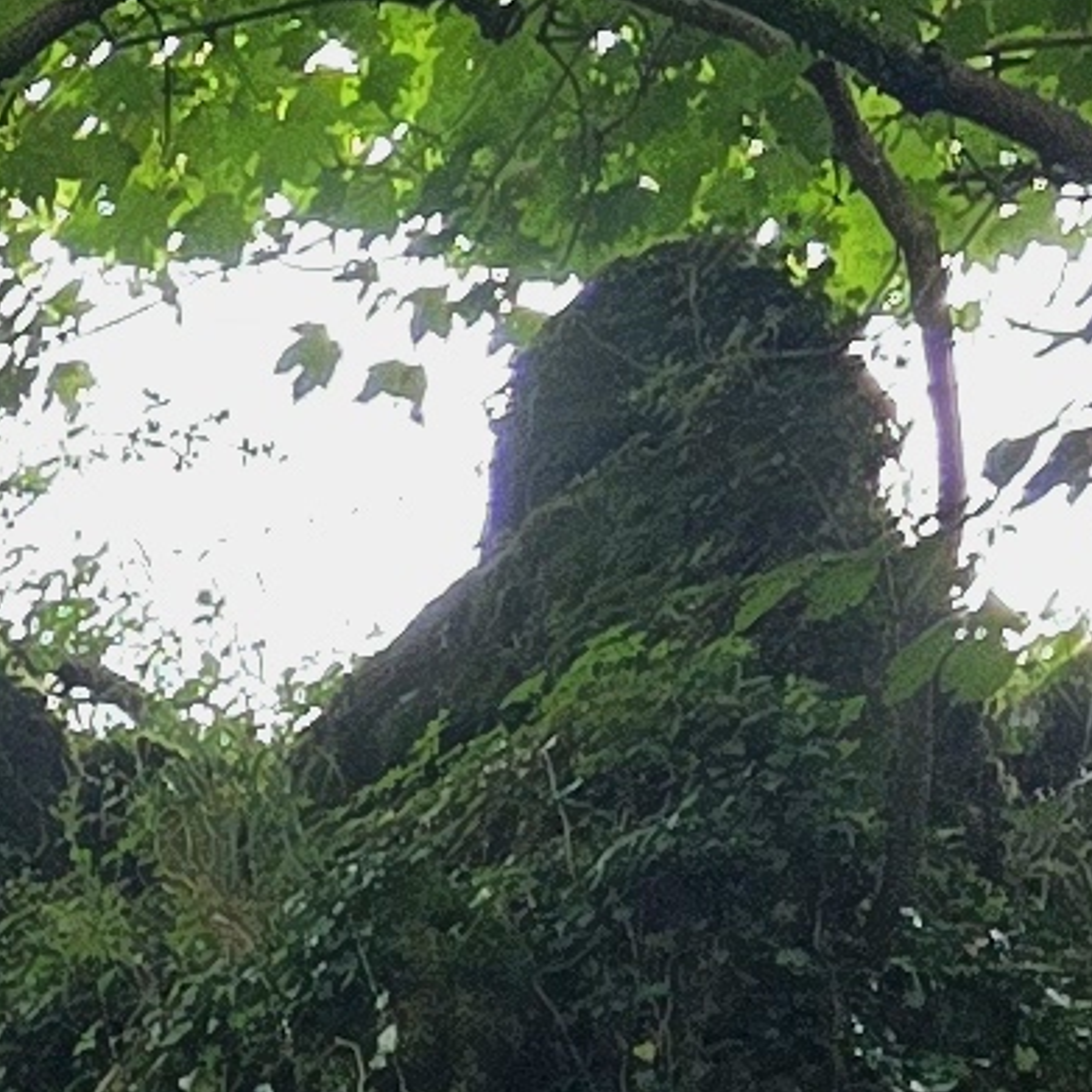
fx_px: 7424
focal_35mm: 208
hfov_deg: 7.2
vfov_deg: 7.1
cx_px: -2522
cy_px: 3692
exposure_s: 1/182
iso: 80
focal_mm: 6.3
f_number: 1.7
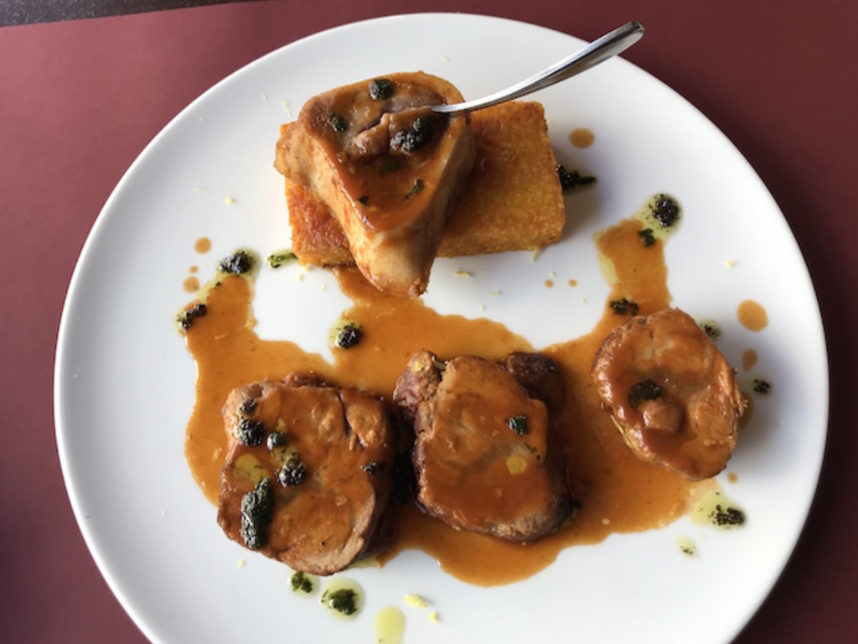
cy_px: 322
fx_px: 694
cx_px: 429
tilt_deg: -71.9
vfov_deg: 49.7
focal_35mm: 28
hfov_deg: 63.4
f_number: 1.8
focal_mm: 3.99
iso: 32
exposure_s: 1/50
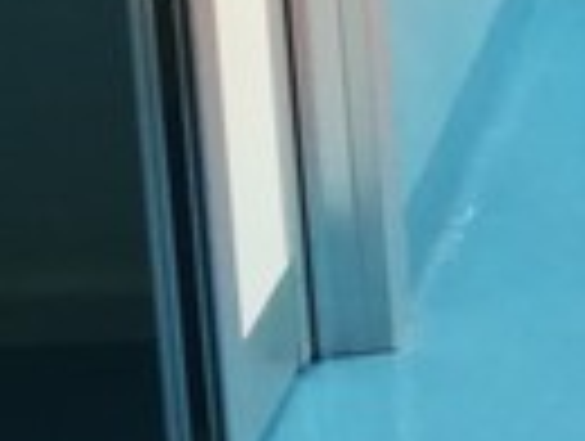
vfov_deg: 7.7
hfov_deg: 10.2
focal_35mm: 180
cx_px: 1120
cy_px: -592
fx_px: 3048
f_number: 2.2
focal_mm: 3.83
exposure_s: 1/33.3
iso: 250
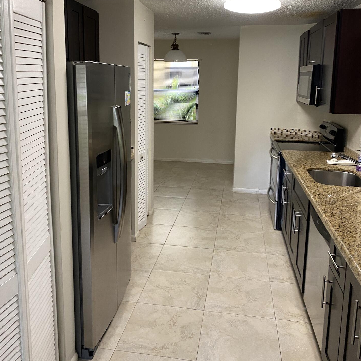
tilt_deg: -10.3
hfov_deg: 52.5
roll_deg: -1.4
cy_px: 139
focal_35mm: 31
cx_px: 181
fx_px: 366
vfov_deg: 52.1
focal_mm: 4.25
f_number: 1.8
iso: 100
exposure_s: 1/60
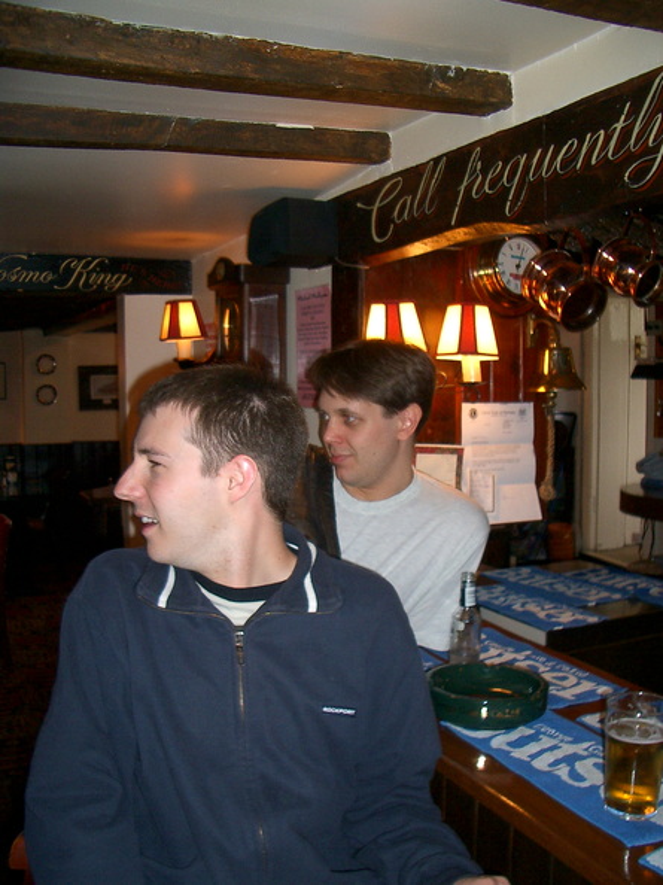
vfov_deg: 52.6
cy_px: 442
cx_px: 332
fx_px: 894
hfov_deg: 40.7
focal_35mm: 35
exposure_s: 1/40
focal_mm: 5.8
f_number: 2.6
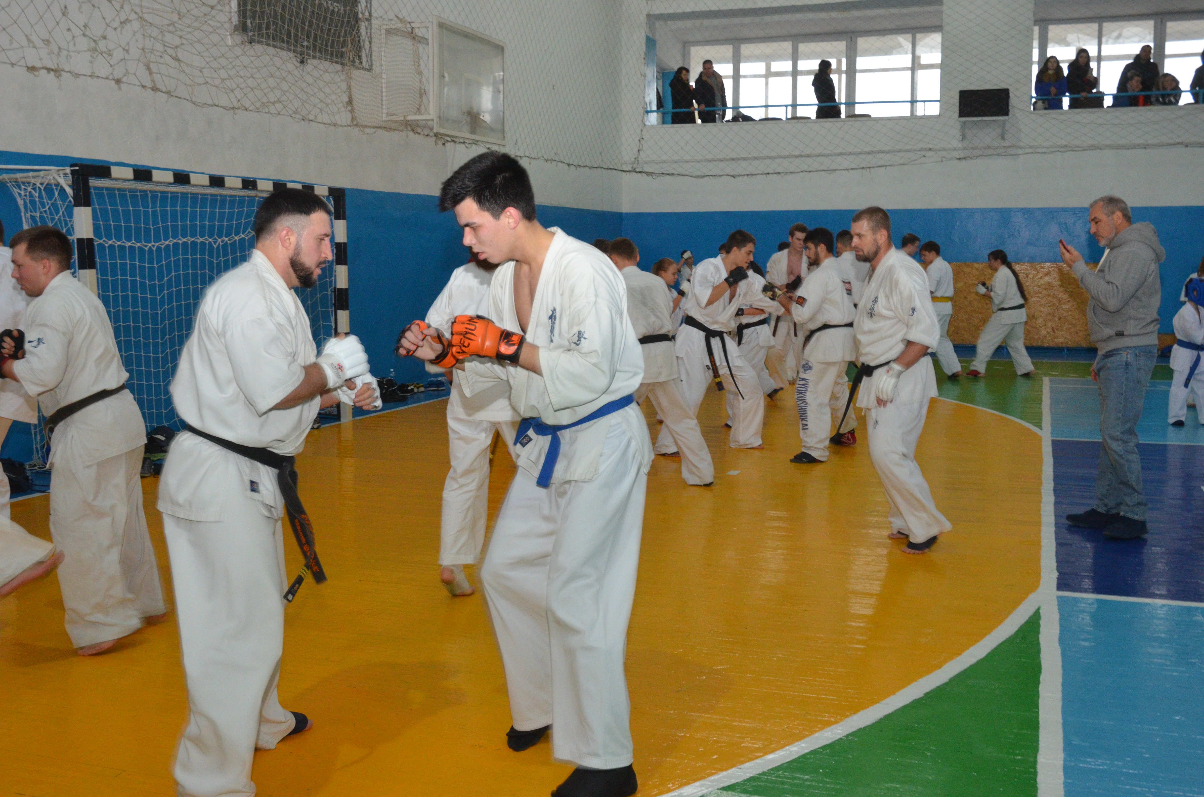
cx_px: 602
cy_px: 398
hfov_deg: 53.2
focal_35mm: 36
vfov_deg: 36.7
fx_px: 1202
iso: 2000
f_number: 9
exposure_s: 1/60
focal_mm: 24
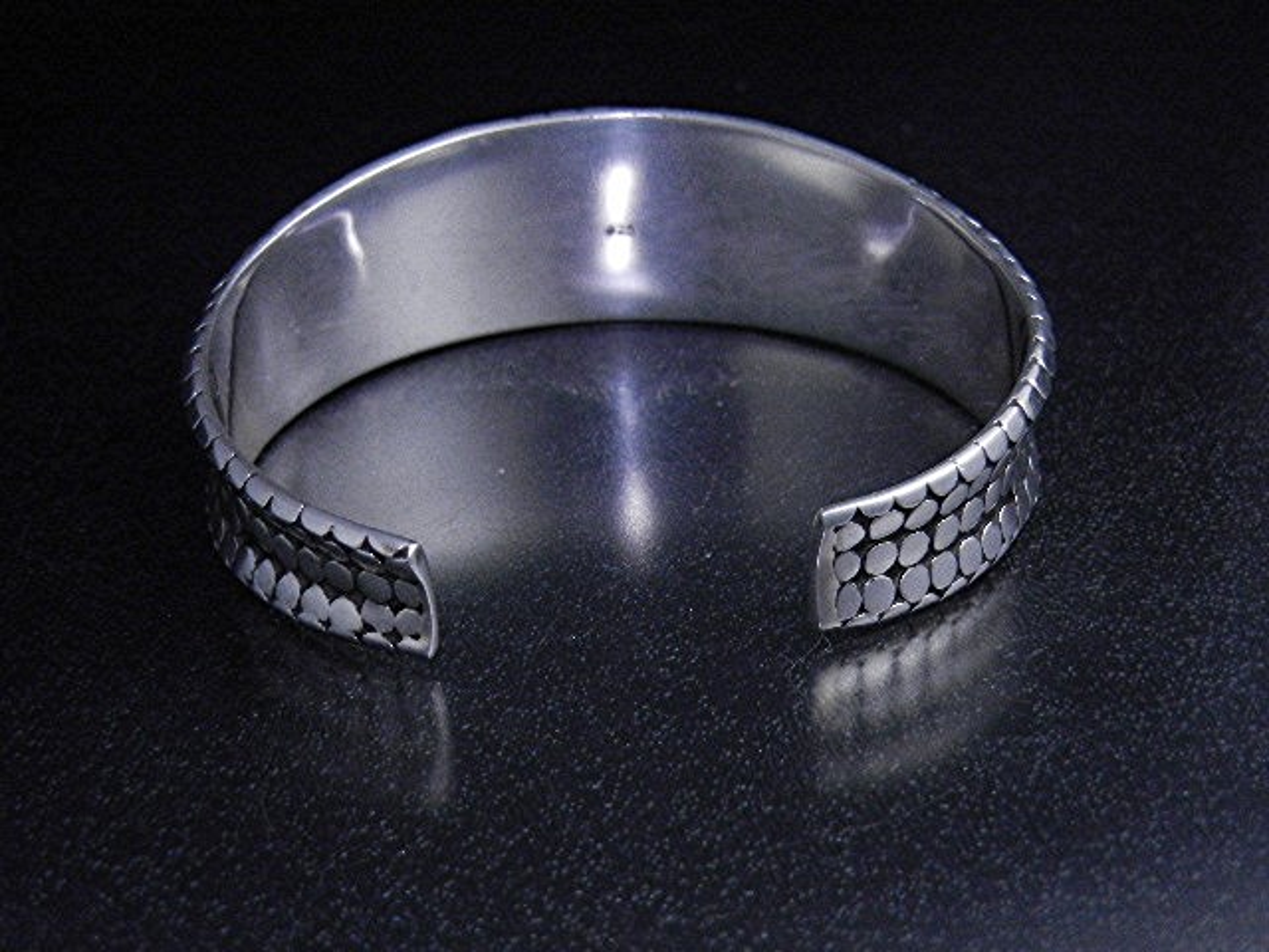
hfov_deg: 32.7
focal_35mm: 59
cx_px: 634
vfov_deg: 24.8
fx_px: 2163
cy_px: 476
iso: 800
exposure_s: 1/30
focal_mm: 10.6
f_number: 8
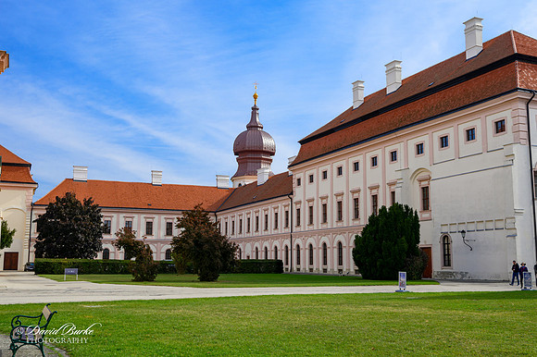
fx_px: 566
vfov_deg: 35.0
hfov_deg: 50.7
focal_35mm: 38
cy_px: 178
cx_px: 268
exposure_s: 1/250
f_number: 8
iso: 100
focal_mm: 25.5
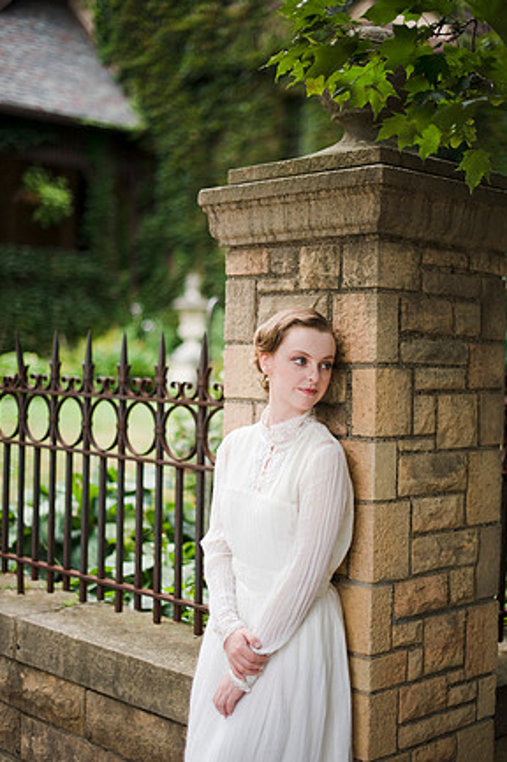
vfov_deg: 38.2
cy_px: 373
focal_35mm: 52
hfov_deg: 26.0
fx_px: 1100
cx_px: 259
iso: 200
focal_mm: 50
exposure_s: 1/500
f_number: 1.6
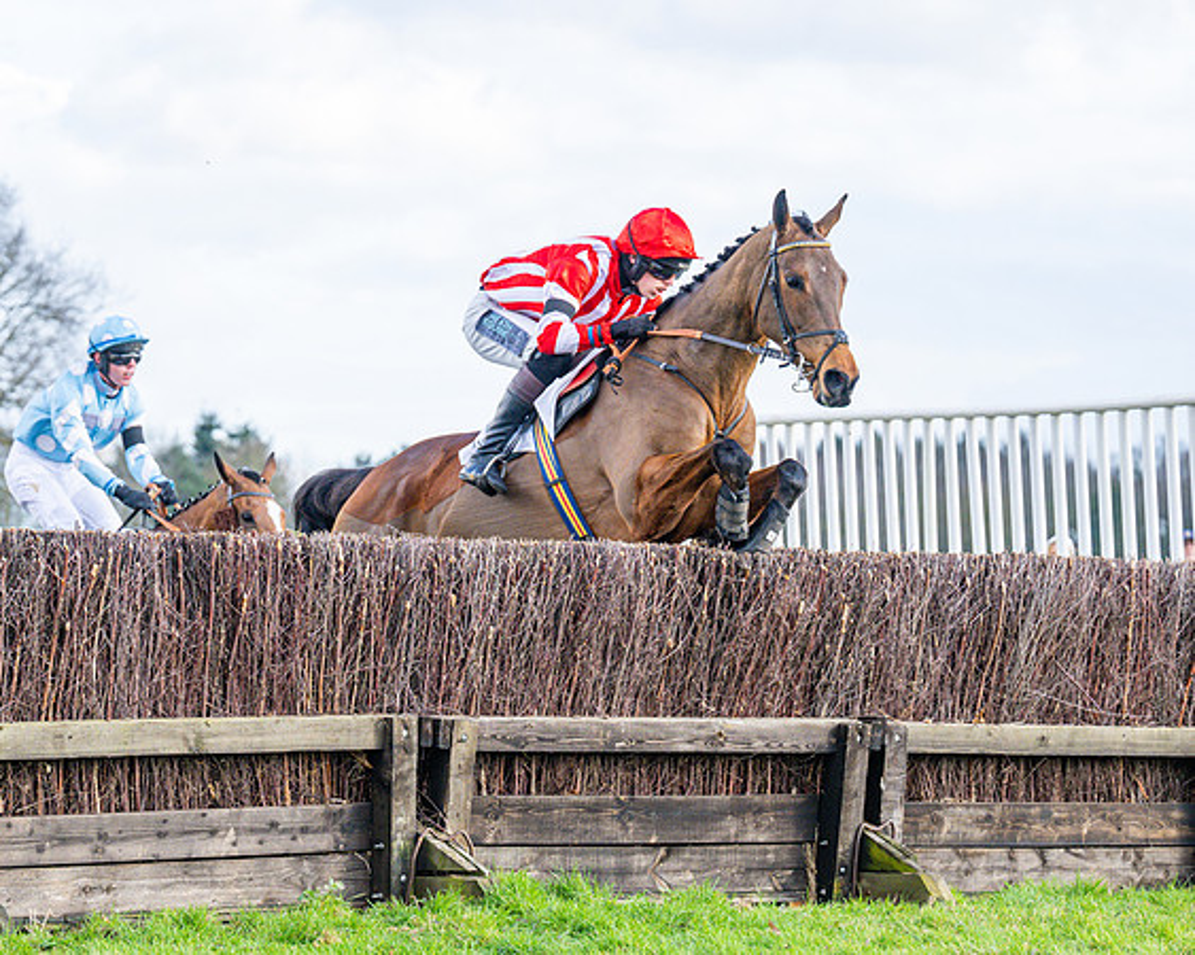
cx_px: 328
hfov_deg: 12.4
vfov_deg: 9.9
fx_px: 5504
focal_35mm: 156
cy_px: 433
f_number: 4
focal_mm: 96
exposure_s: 1/1600
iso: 640
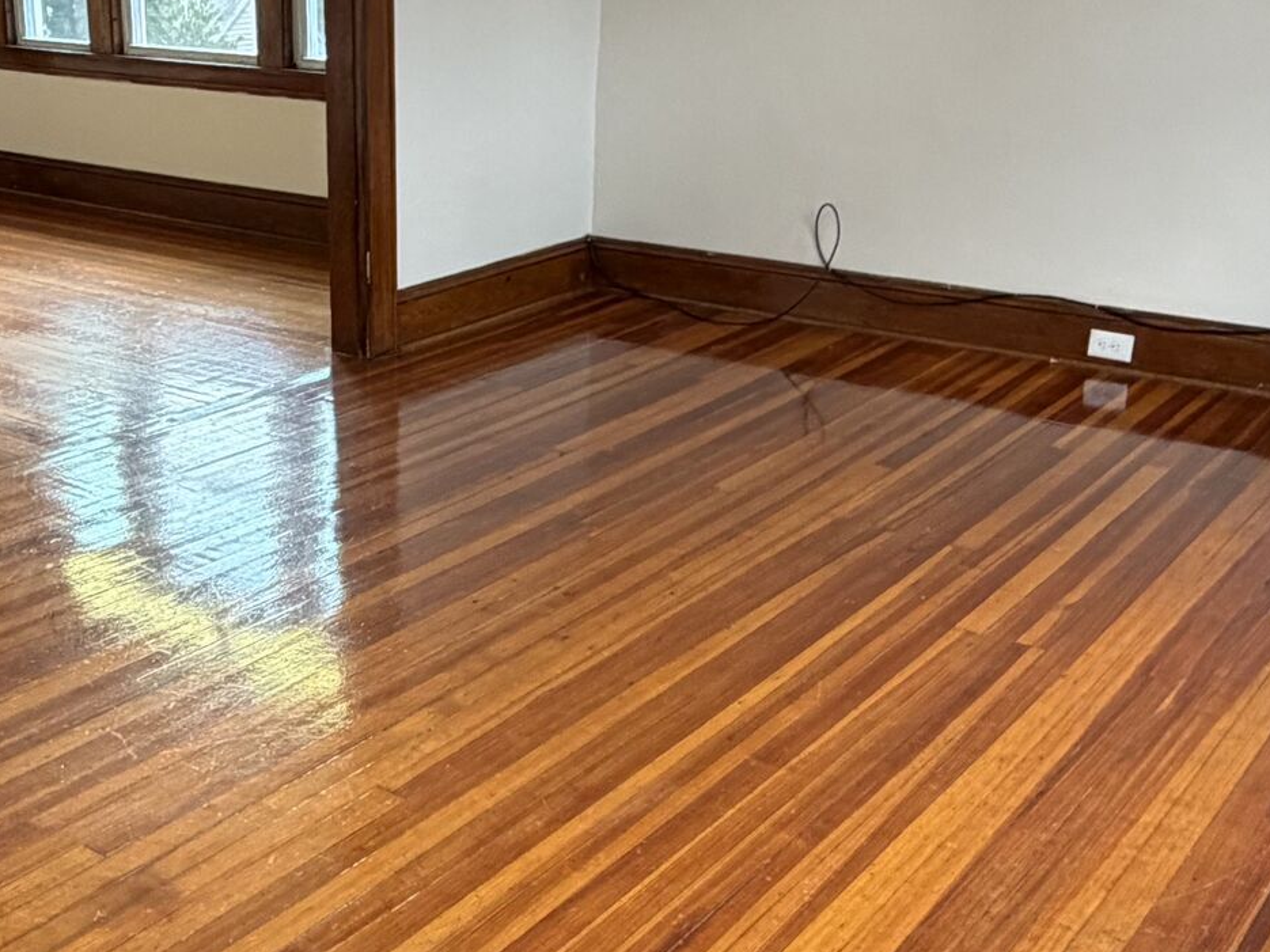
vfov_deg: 31.5
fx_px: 1687
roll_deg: +0.7
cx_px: 429
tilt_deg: -17.8
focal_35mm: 46
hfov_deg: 40.8
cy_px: 456
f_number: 2.2
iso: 200
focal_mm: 2.22
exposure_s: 1/121
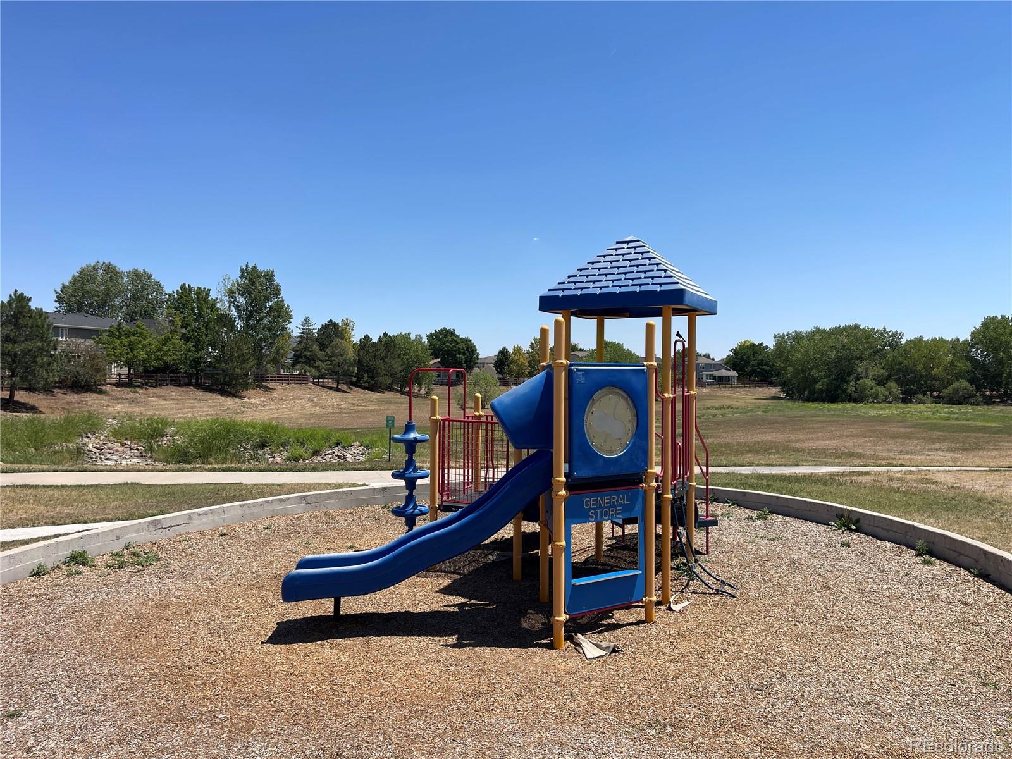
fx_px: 731
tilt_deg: -0.2
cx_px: 506
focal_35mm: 25
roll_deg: +0.0
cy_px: 380
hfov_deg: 69.4
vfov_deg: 54.9
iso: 32
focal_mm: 5.1
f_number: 1.6
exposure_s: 1/3448
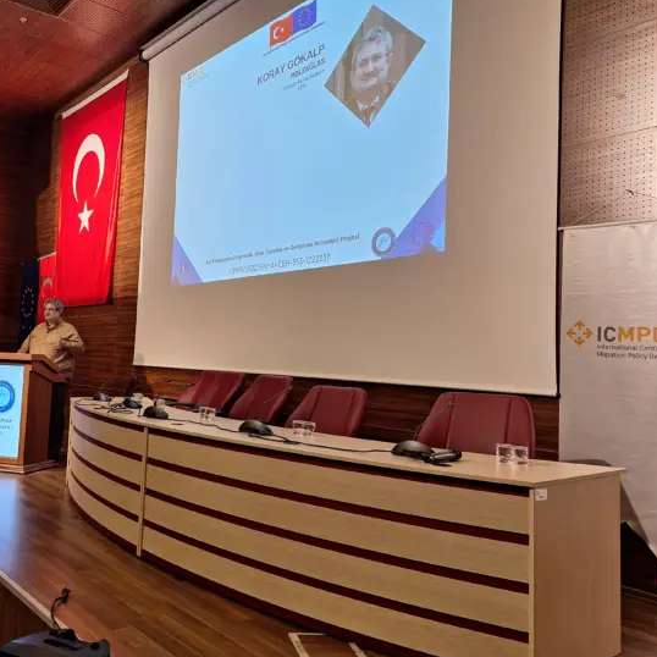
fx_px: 623
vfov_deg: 55.6
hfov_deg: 54.2
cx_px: 205
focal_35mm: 29
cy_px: 325
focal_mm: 5.54
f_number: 1.8
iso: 80
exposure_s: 1/50
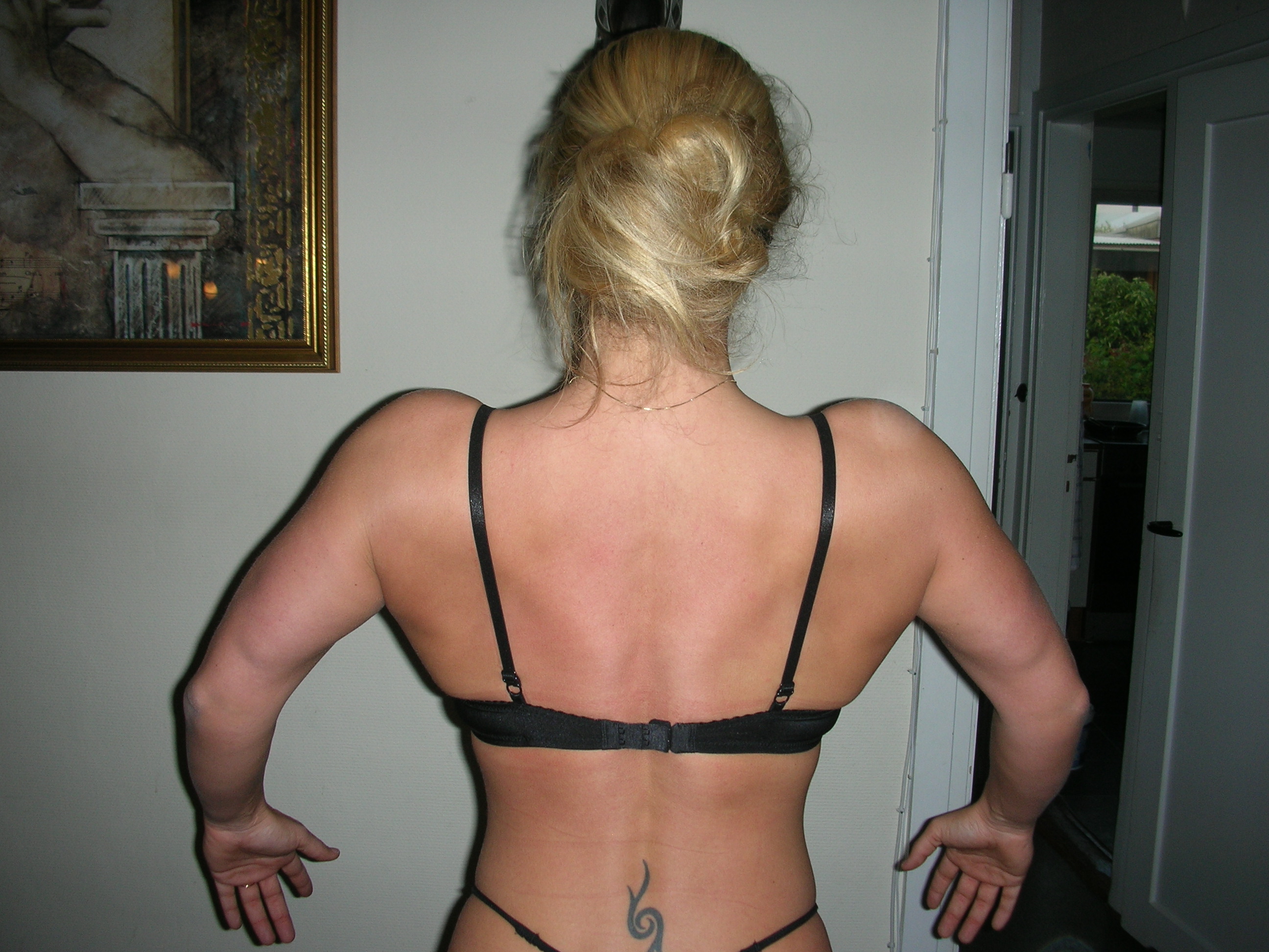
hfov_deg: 52.6
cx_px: 634
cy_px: 476
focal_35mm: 35
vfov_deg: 40.7
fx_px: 1283
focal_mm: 5.8
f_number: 3
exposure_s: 1/60.1
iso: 51
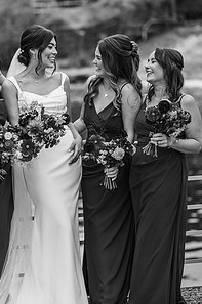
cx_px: 58
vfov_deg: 15.9
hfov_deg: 10.6
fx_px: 1089
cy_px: 166
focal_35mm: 129
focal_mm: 85
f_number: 2.2
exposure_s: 1/1000
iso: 100
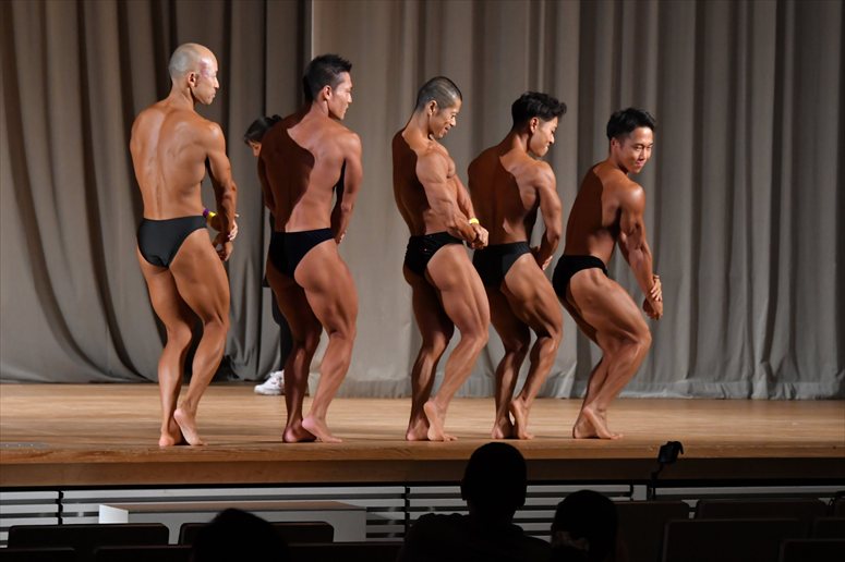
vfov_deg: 7.3
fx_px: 4387
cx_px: 422
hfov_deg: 11.0
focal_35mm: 187
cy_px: 281
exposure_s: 1/400
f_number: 5.6
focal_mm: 125
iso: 3200
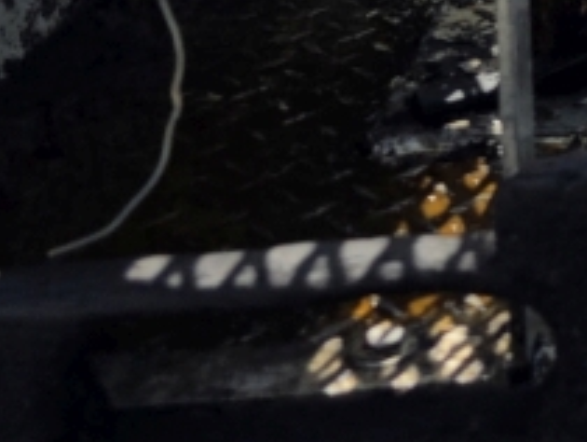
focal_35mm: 112
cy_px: -613
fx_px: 1901
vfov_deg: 11.2
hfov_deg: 14.8
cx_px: 1129
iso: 80
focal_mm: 6.3
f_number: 1.7
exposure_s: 1/6574
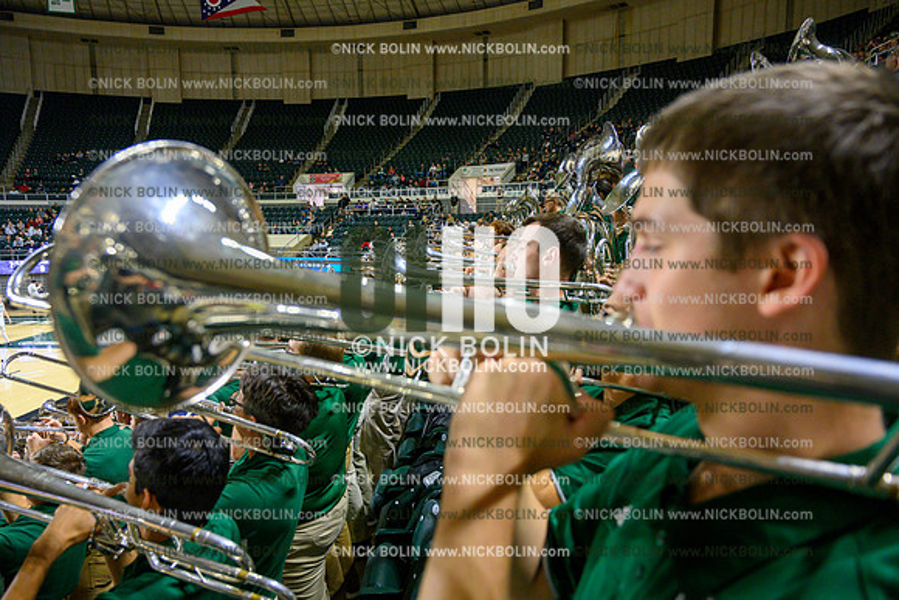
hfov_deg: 73.7
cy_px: 300
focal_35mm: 24
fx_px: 599
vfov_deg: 53.2
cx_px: 450
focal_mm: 24
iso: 3200
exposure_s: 1/200
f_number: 4.5
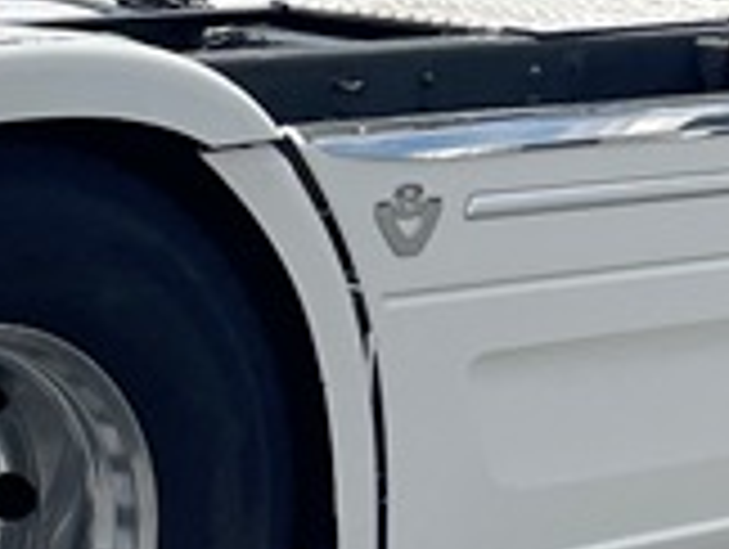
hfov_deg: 12.0
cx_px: 554
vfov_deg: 8.9
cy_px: -243
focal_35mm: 164
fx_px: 3459
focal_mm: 4.2
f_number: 1.6
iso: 32
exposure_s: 1/5291
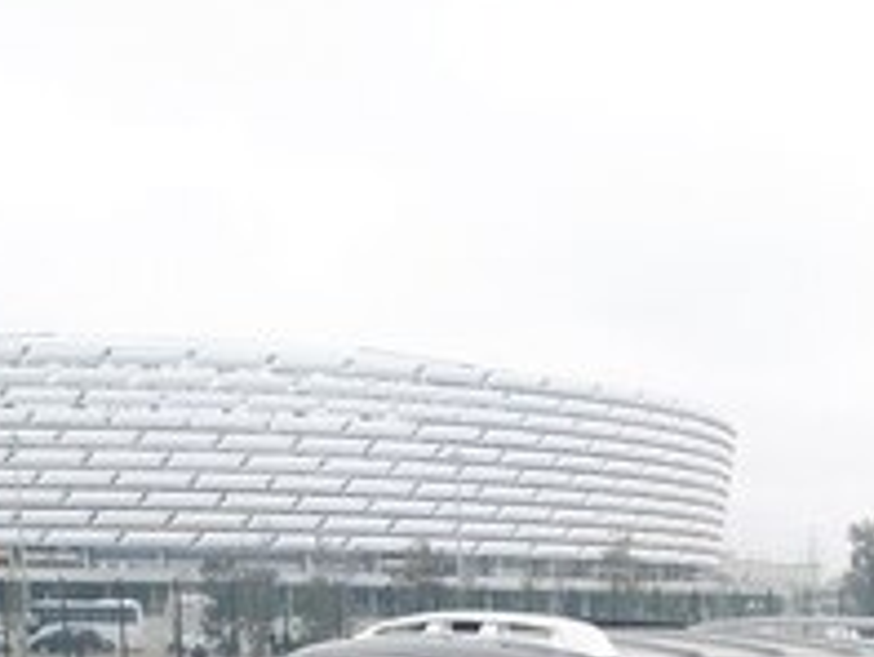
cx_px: 688
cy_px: 1039
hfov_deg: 28.0
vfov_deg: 18.6
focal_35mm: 68
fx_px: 1718
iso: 40
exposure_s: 1/289
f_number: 1.9
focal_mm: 3.6
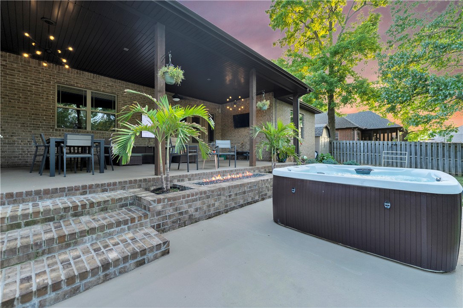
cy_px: 154
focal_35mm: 14
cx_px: 232
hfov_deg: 104.3
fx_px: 180
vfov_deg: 81.2
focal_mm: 14
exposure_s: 1/10
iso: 250
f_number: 2.8
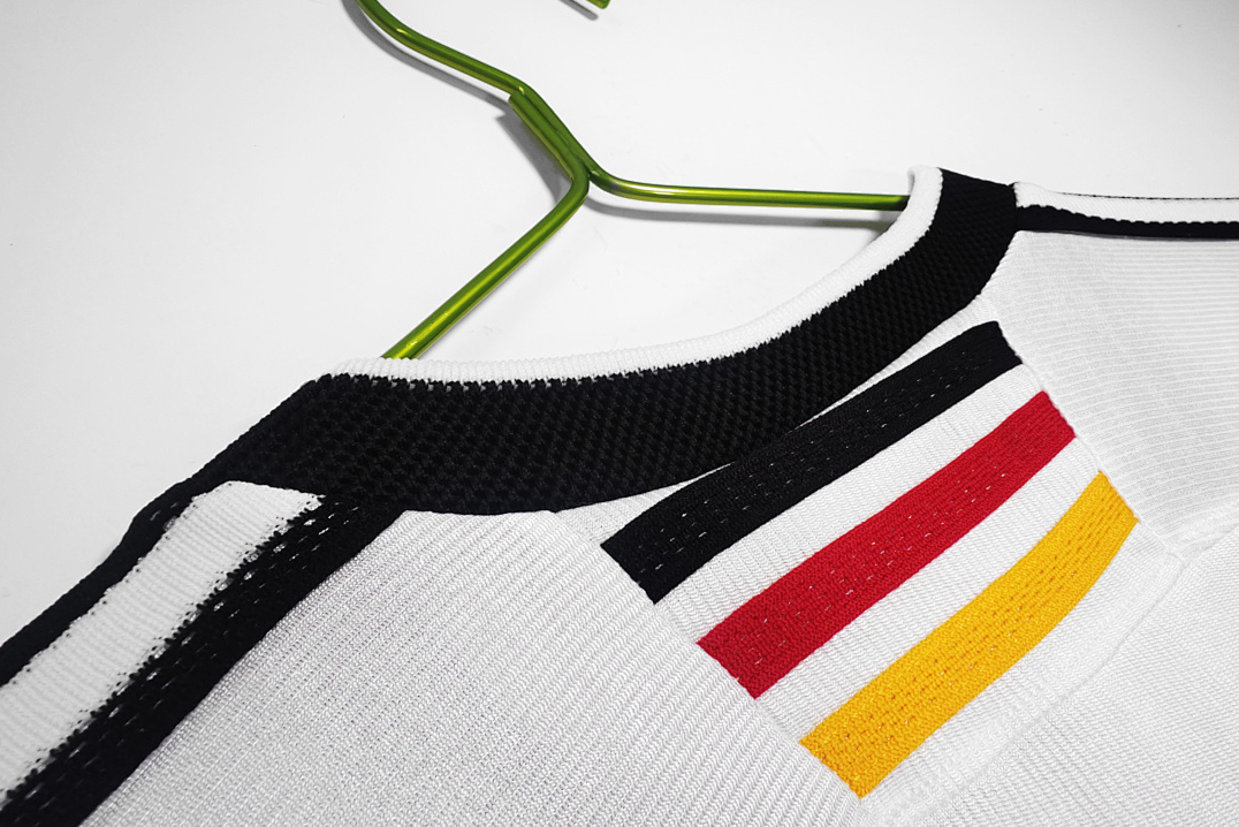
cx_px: 618
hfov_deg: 73.7
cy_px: 389
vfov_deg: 53.1
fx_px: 826
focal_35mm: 24
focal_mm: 2.59
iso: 174
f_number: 2.2
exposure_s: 1/100
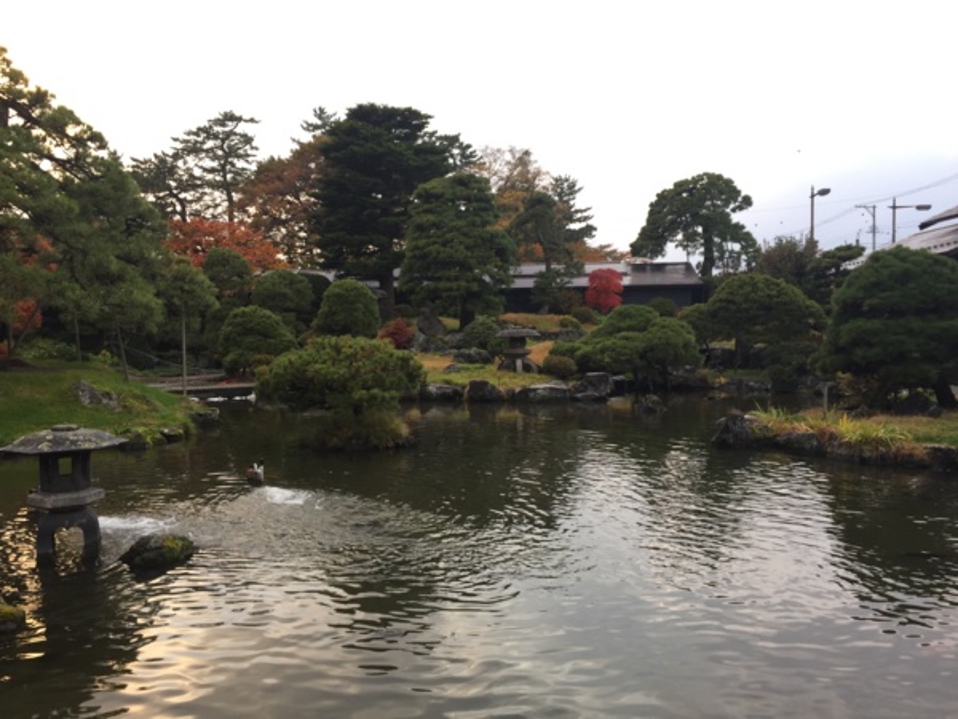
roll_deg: +0.8
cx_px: 479
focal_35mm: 29
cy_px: 360
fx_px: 803
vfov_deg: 48.2
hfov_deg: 61.7
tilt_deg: -2.9
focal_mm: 4.15
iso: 32
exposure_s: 1/60
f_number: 2.2
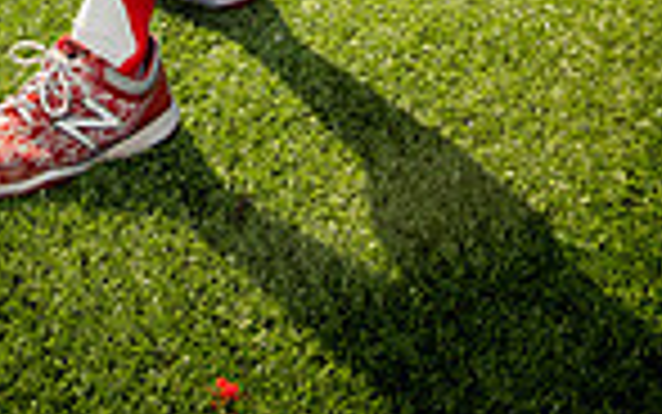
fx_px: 1408
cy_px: -576
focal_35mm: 78
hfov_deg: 25.8
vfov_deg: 12.9
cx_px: 90
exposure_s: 1/250
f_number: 8
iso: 125
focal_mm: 25
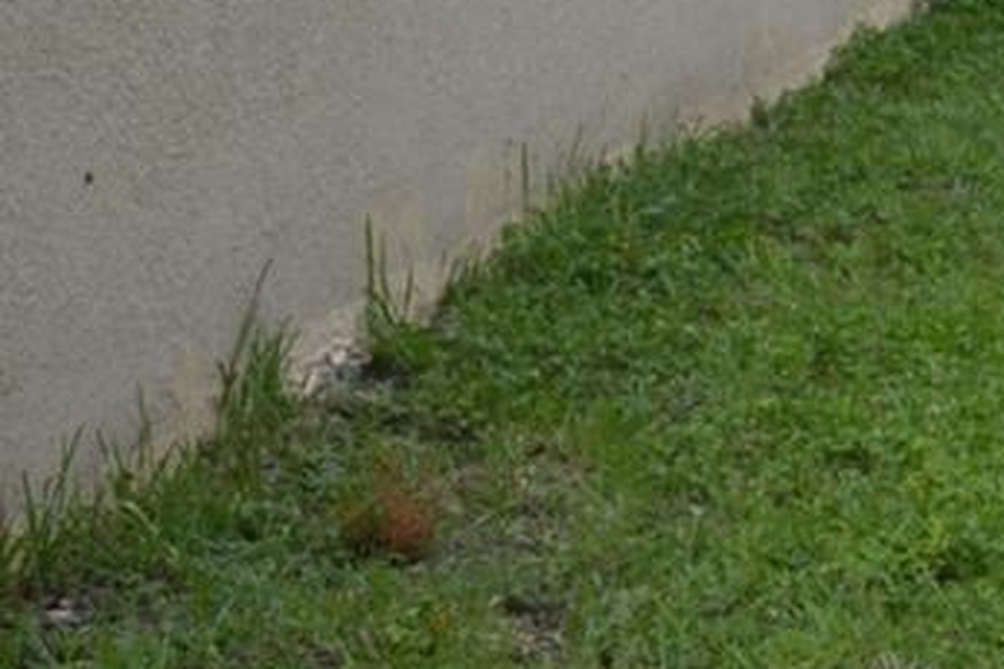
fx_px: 5047
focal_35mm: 181
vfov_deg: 7.3
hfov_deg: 11.1
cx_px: -279
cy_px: -704
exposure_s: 1/125
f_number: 5.6
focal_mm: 26
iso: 125
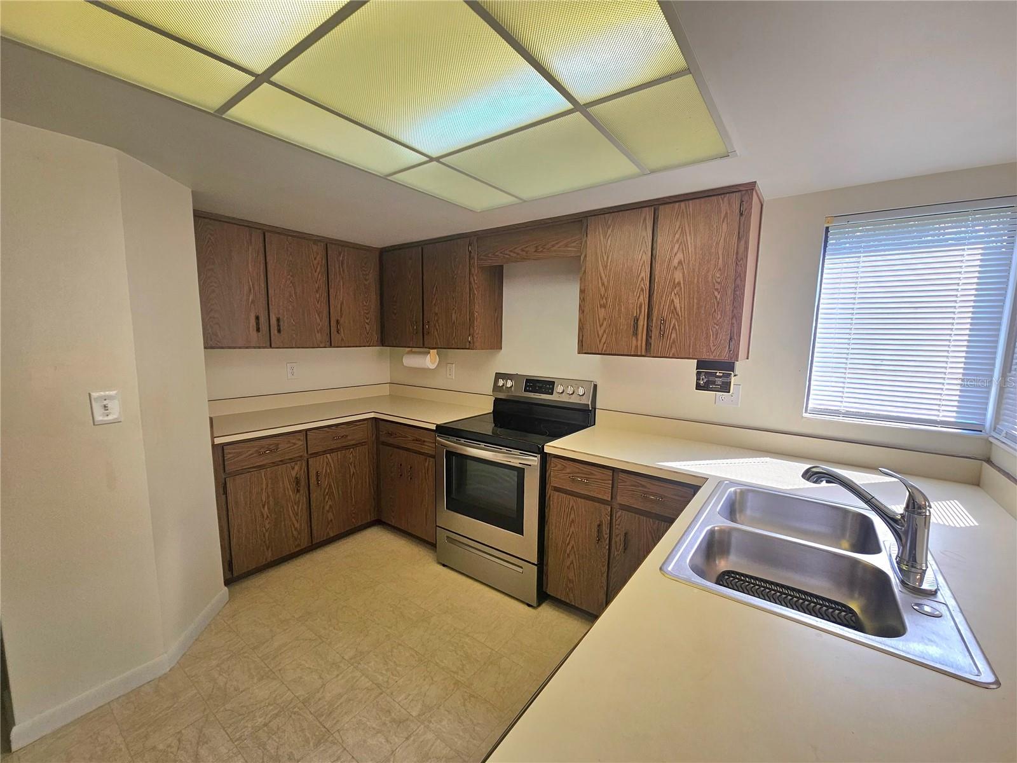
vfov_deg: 89.9
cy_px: 382
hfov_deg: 106.2
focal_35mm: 13
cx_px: 508
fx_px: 382
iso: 50
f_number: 2.2
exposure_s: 1/192
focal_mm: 2.2
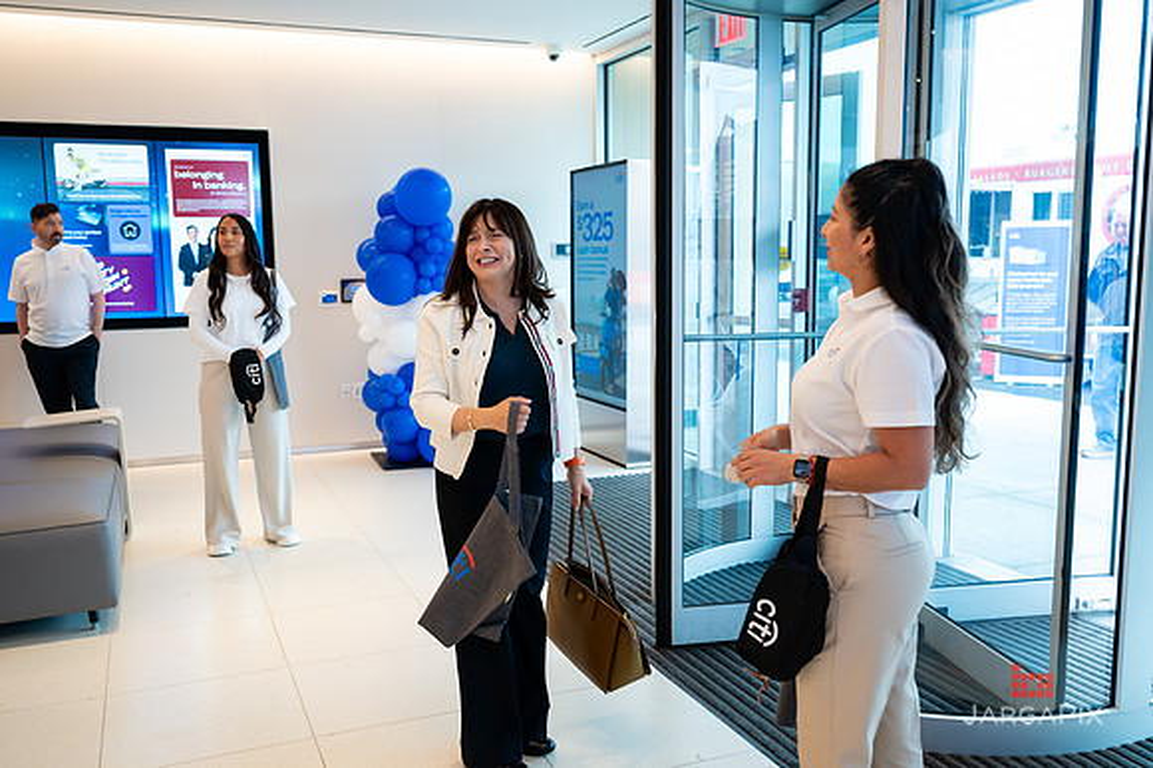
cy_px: 384
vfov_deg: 41.3
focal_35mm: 32
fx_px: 1019
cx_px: 576
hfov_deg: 59.0
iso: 800
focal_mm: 31
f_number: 3.5
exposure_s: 1/200
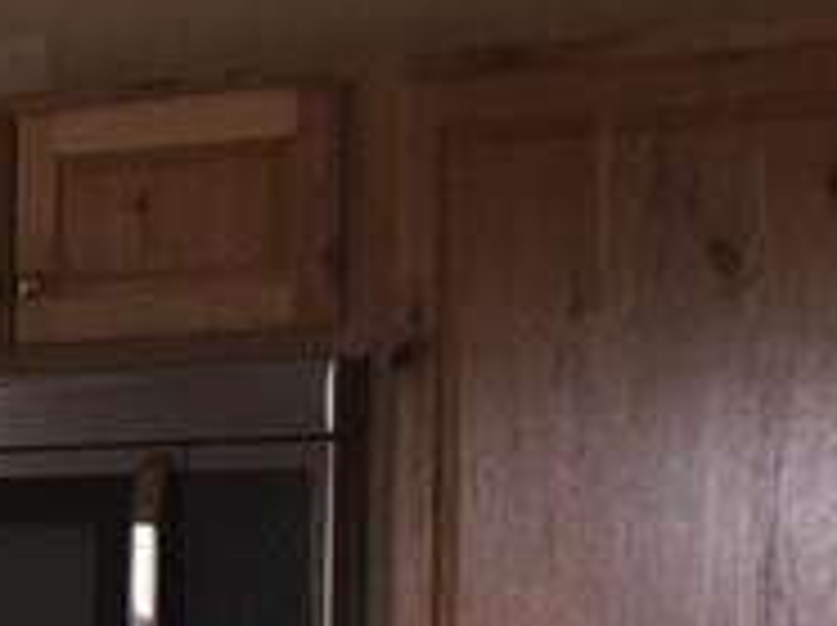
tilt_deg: -5.3
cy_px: 955
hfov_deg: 11.0
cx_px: -963
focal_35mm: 160
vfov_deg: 9.0
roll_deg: +0.4
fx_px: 3864
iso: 40
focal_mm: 4.15
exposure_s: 1/30
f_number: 2.2
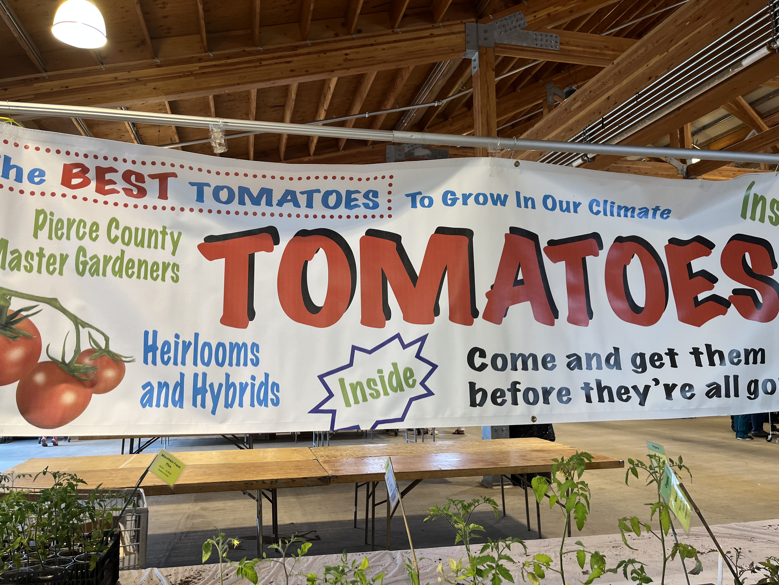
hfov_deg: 67.3
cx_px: 390
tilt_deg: +6.3
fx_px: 585
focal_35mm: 26
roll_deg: +1.3
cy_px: 292
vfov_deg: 53.1
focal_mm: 5.1
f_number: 1.6
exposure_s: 1/120
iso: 80
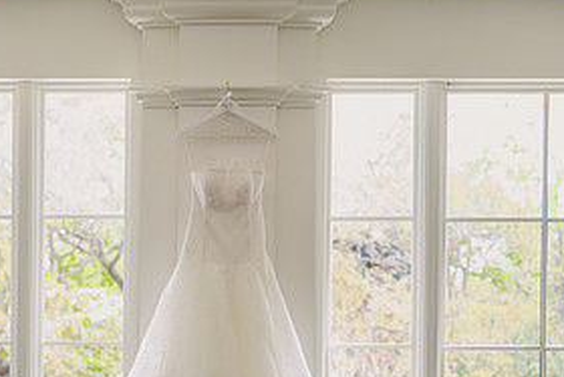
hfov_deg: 14.0
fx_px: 2273
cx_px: 42
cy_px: 372
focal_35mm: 145
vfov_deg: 9.4
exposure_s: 1/200
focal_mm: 70
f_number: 3.5
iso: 640
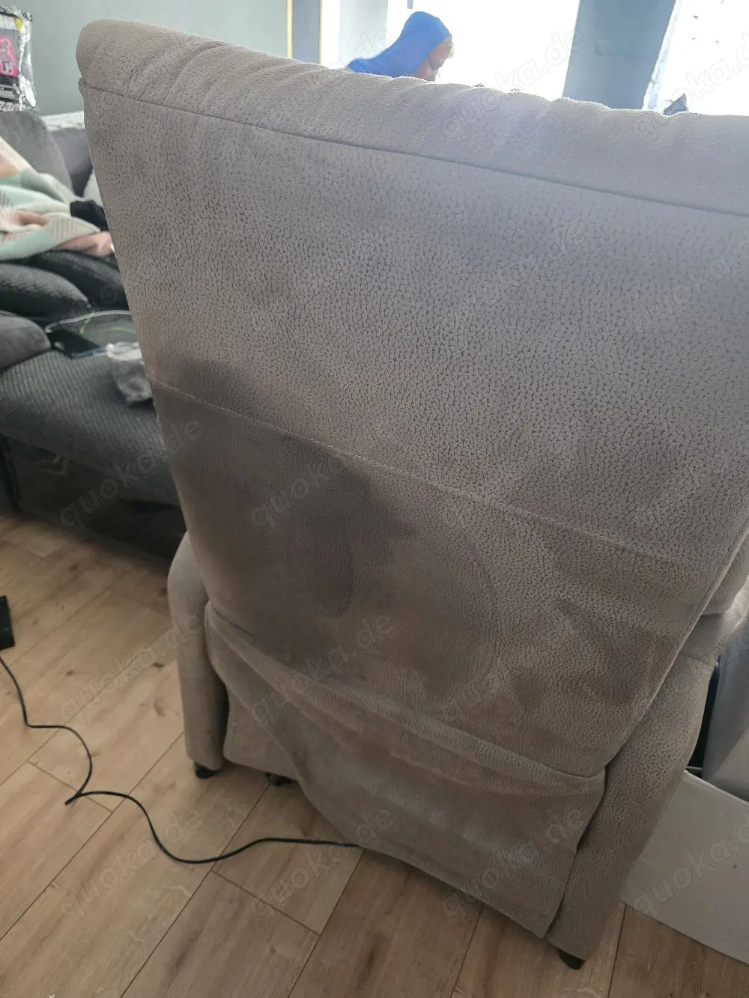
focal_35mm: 23
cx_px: 374
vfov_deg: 73.9
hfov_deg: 58.9
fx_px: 663
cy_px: 499
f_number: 1.7
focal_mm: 6.3
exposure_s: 1/101
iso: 1250
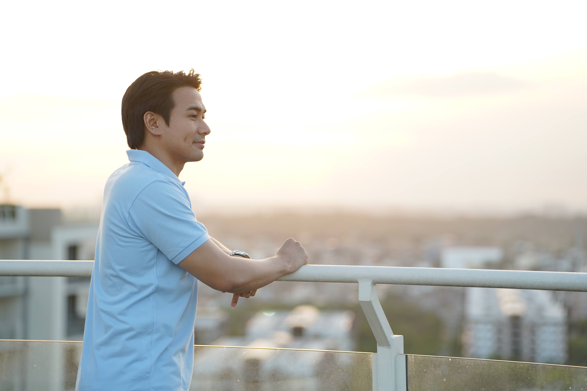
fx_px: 1630
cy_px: 196
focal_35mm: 100
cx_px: 294
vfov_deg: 13.7
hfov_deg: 20.4
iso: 400
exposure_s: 1/640
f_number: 2.8
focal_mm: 100
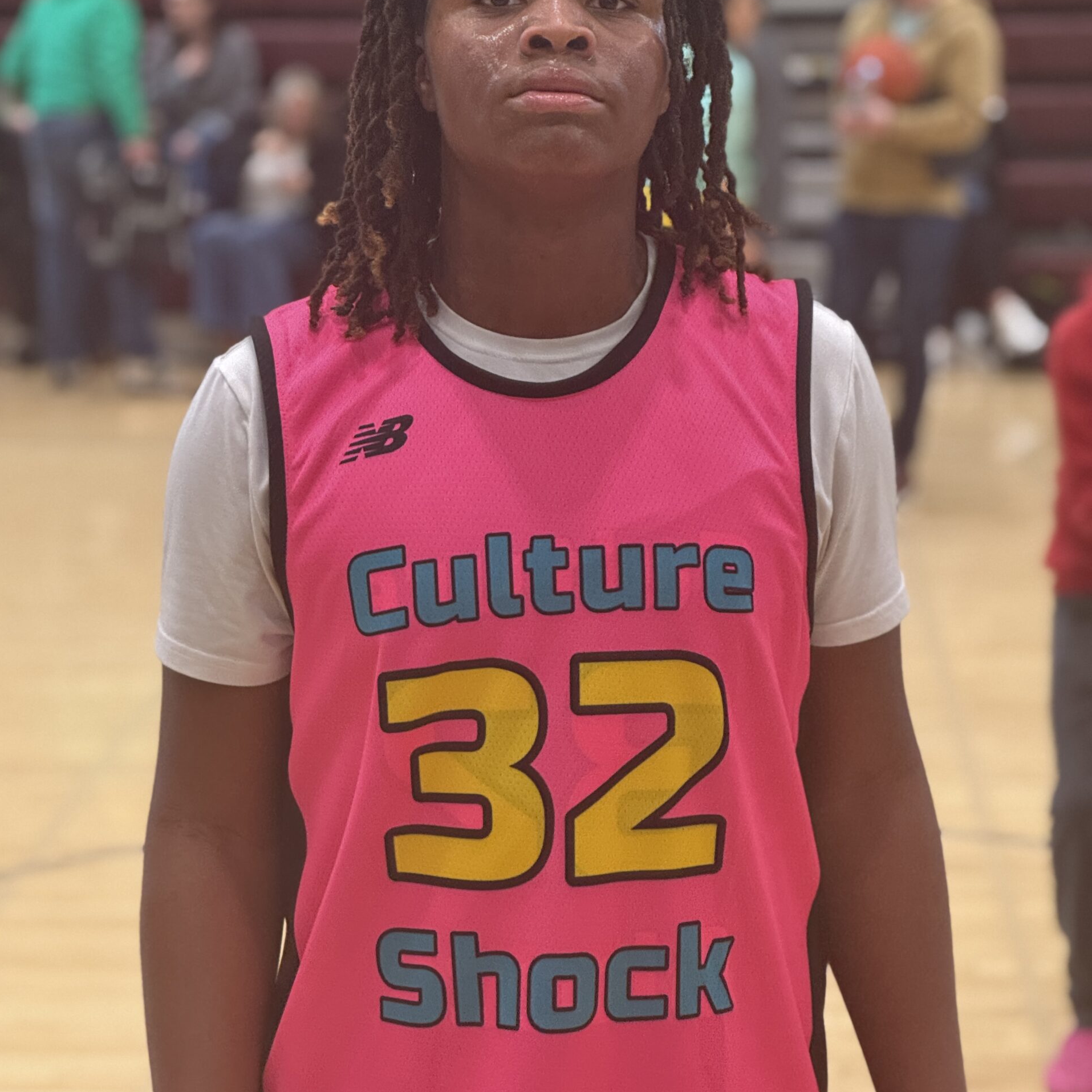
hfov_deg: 19.1
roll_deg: +1.1
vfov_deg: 19.1
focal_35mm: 91
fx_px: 3248
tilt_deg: -9.3
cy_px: 466
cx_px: 545
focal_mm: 9
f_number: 2.8
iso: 400
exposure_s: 1/60
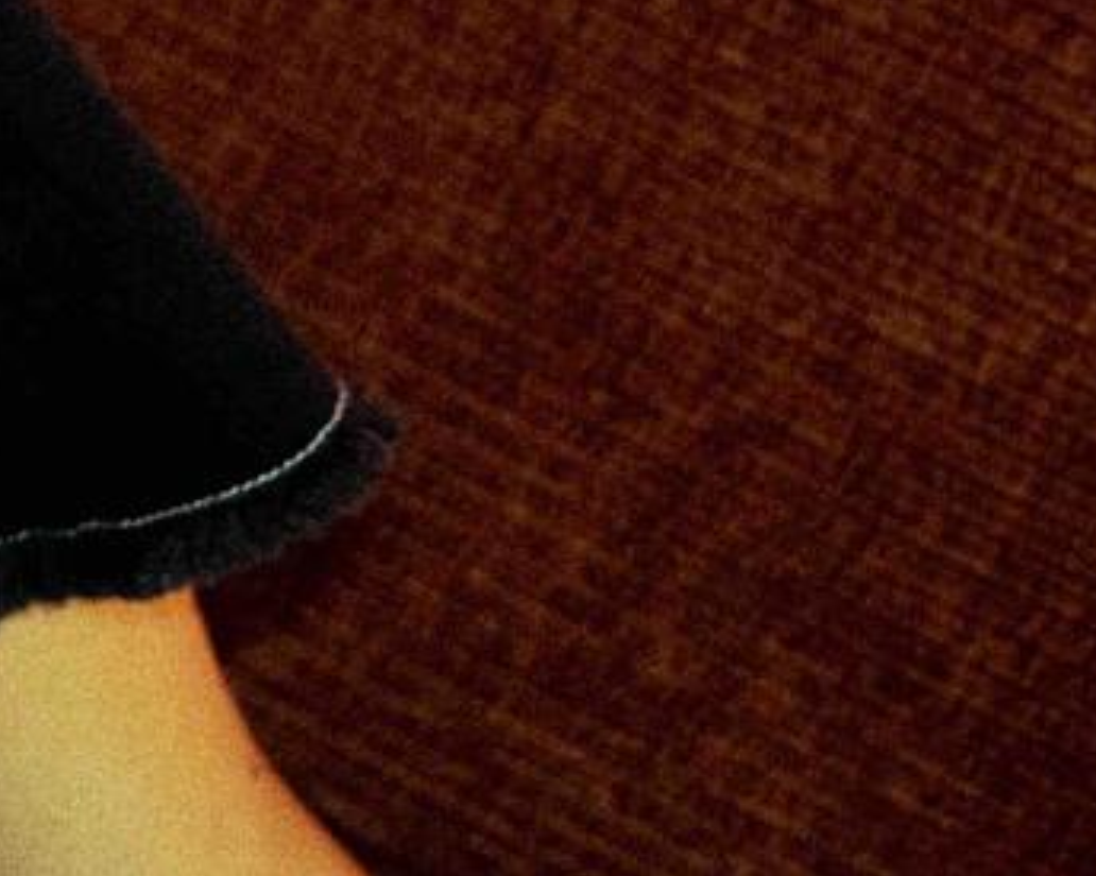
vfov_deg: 10.1
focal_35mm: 144
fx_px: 4670
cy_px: -734
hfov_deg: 11.9
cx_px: -1147
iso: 800
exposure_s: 1/60
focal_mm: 22
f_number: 3.8
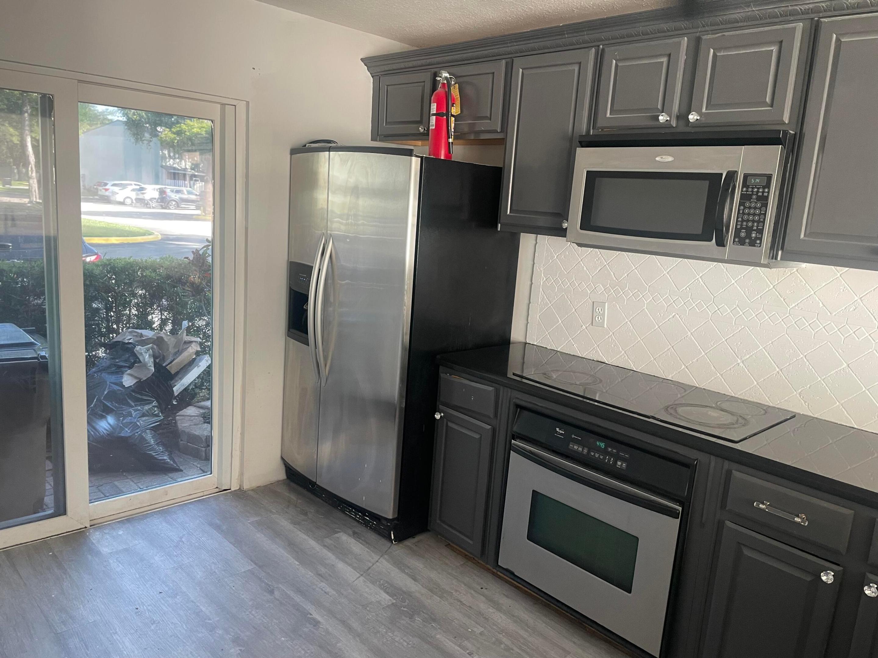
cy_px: 329
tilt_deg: -10.2
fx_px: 659
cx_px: 439
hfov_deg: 67.3
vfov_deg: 53.1
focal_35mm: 26
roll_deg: -4.4
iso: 125
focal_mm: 4.2
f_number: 1.6
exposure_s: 1/83
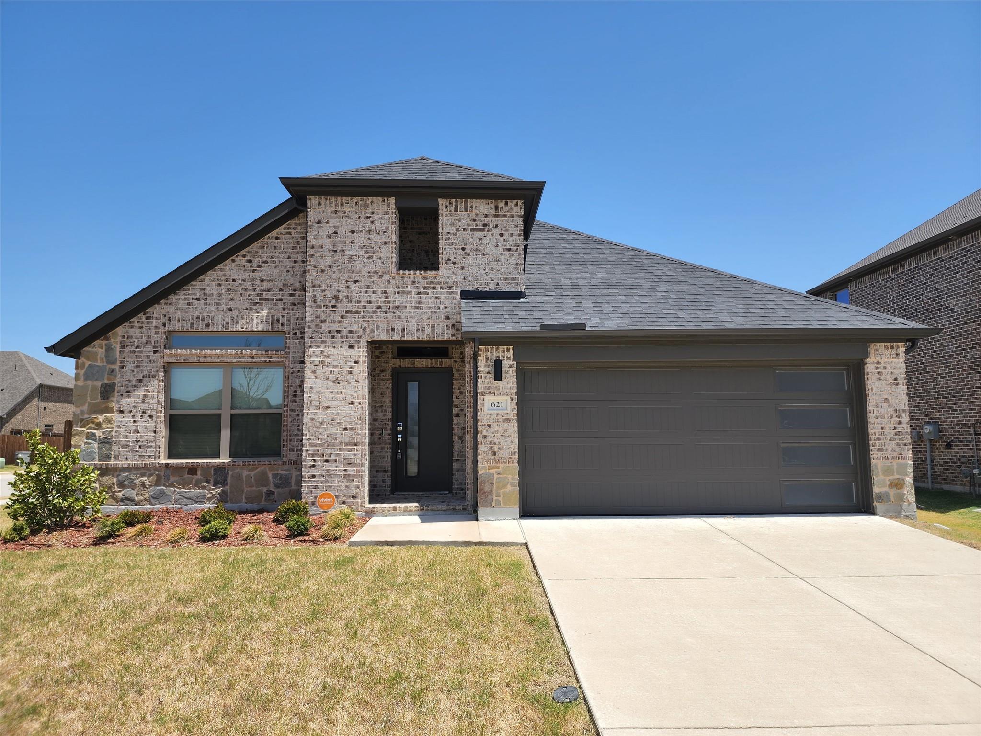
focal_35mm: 23
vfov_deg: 58.9
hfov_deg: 73.9
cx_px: 490
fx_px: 652
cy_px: 368
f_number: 1.8
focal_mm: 6.4
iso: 12
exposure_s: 1/864
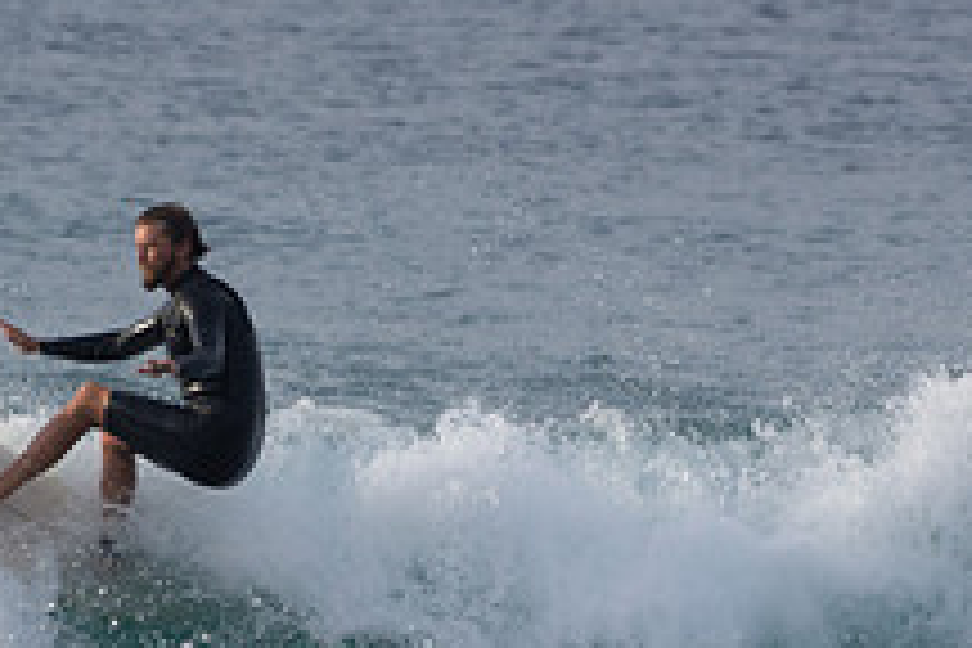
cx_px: 220
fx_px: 34800
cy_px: 709
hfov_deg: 1.6
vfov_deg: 1.1
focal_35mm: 1289
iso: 360
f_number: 5.6
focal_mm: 320
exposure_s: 1/1600
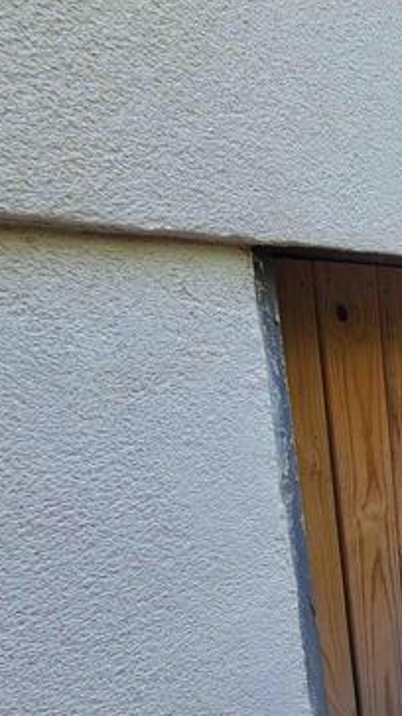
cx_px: 538
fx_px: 474
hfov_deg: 32.6
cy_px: 420
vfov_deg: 73.5
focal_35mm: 25
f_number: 2.2
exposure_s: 1/120
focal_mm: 2.2
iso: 80
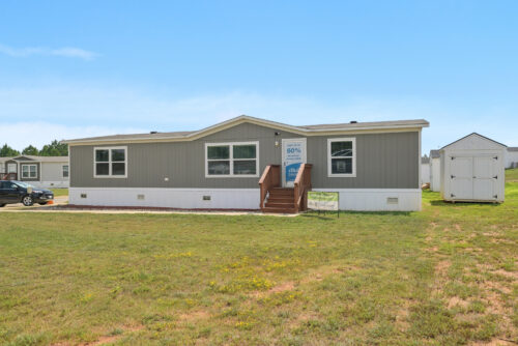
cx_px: 259
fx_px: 360
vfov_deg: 51.3
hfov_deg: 71.5
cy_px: 173
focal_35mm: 25
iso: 400
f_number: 8
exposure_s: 1/1600
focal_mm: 25
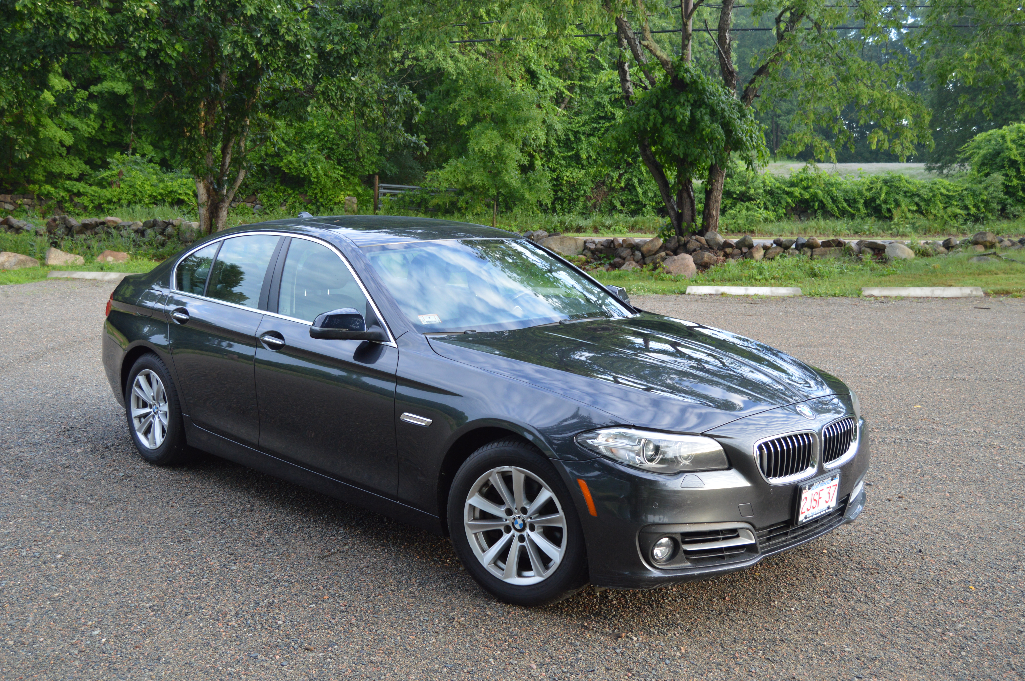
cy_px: 340
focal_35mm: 36
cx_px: 512
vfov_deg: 36.8
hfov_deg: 53.2
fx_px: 1024
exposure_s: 1/100
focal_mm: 24
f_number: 5
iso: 400
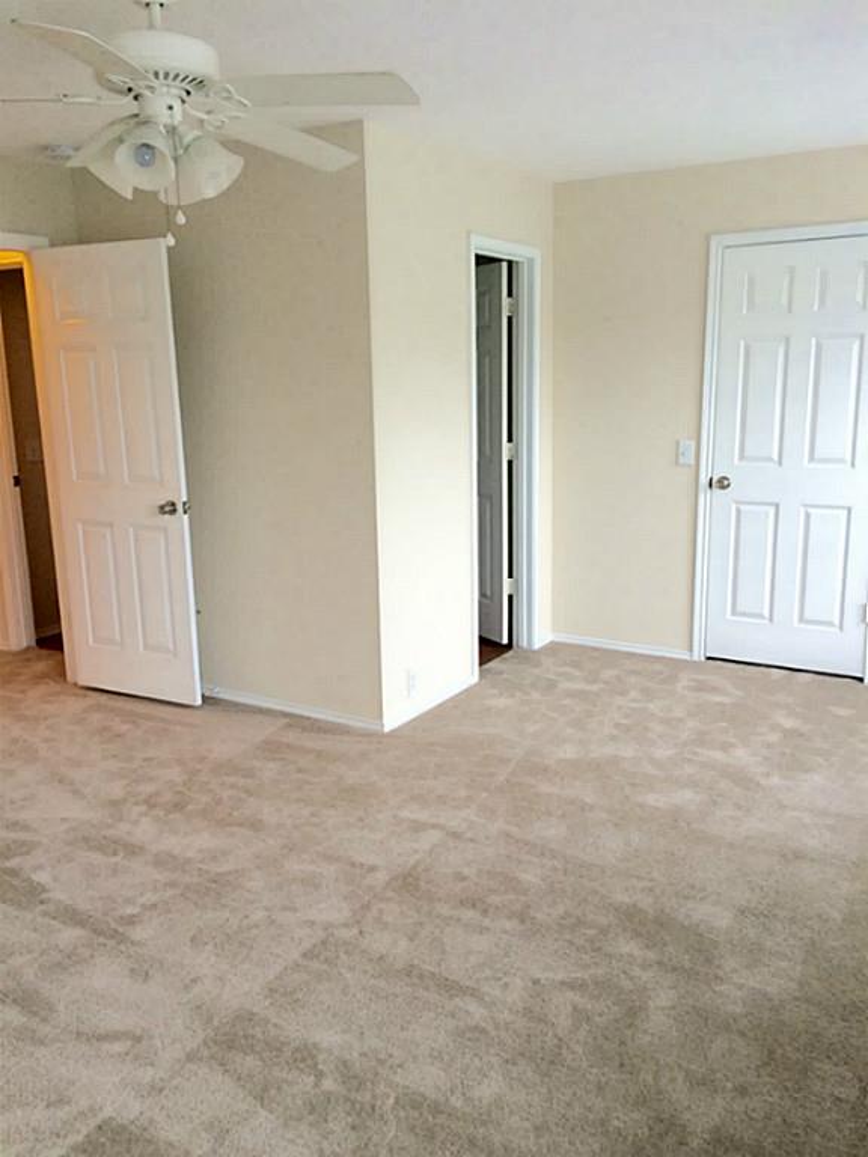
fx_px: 970
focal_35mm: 29
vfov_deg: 61.7
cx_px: 434
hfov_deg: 48.2
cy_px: 578
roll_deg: +1.8
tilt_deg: -11.6
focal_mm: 4.15
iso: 100
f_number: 2.2
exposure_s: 1/33
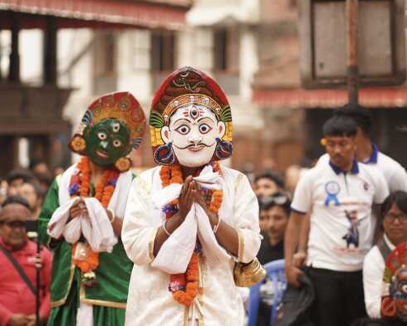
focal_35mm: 97
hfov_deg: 19.7
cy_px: 163
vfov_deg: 15.9
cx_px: 209
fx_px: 1169
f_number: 1.8
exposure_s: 1/500
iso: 250
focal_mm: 85
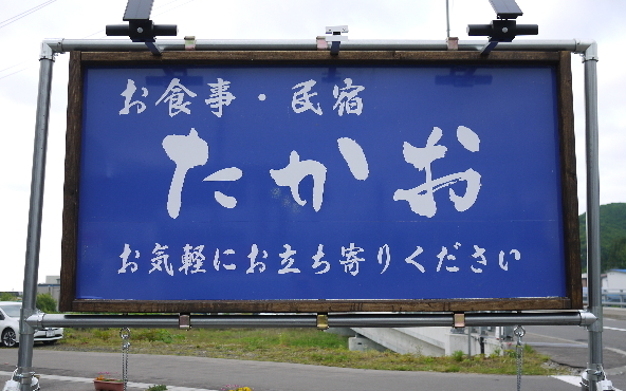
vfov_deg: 29.9
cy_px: 199
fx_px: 734
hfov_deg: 46.2
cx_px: 316
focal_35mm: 43
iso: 100
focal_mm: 20
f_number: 3.5
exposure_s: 1/500
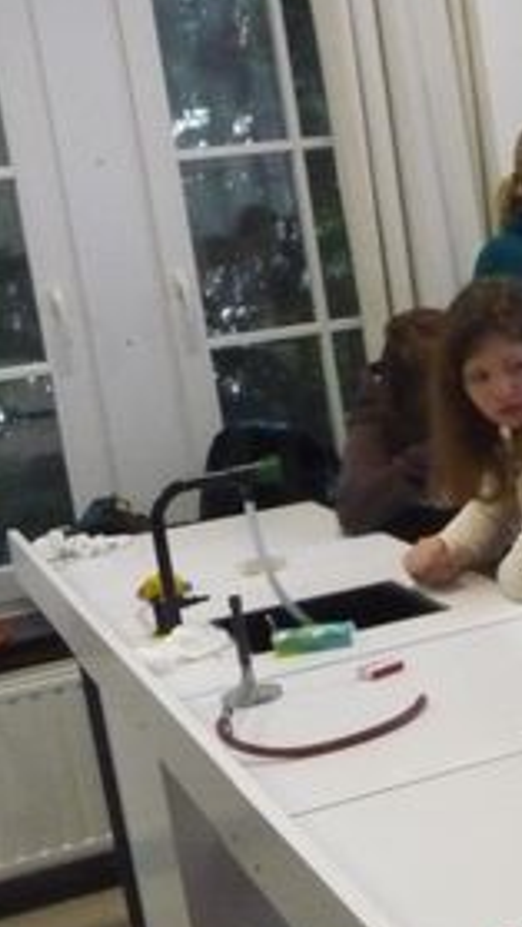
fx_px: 1722
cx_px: 845
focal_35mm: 70
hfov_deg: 15.5
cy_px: 492
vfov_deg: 30.1
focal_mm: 4.7
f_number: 3.3
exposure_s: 1/125
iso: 1000
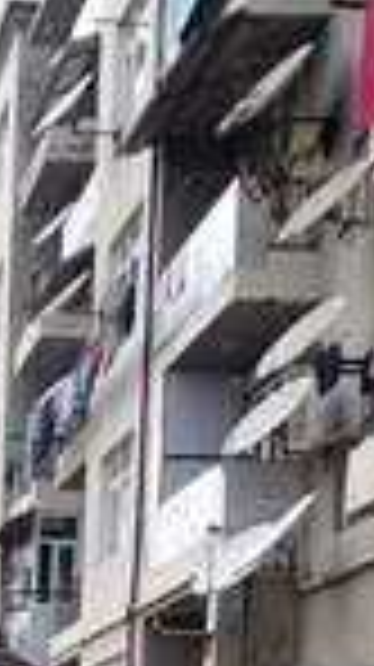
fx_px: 1679
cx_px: -239
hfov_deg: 12.0
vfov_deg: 19.3
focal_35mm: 95
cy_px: 1030
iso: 500
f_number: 2.2
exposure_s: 1/50
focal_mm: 3.81
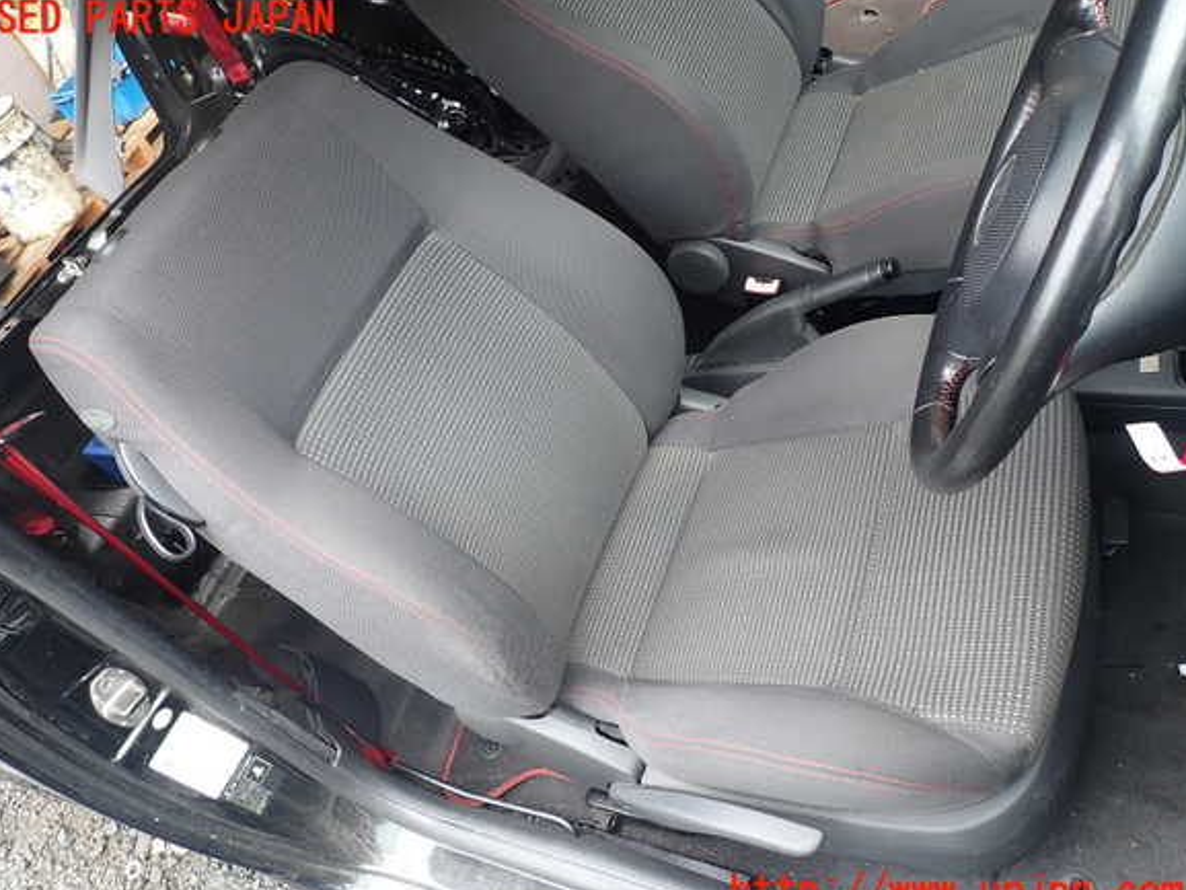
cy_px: 456
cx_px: 578
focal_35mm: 26
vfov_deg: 53.1
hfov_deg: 67.3
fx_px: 891
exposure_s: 1/60
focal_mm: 4.5
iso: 100
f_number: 2.8
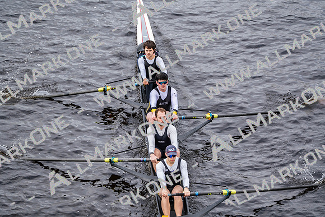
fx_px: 1806
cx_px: 162
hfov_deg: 10.3
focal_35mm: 200
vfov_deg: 6.9
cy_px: 108
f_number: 2.8
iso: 320
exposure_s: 1/2000
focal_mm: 200
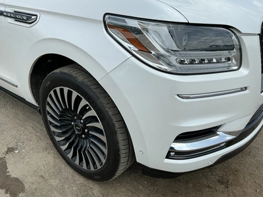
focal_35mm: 28
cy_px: 98
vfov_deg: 49.7
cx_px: 132
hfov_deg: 63.4
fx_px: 213
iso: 25
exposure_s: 1/1984
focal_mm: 3
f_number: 1.8
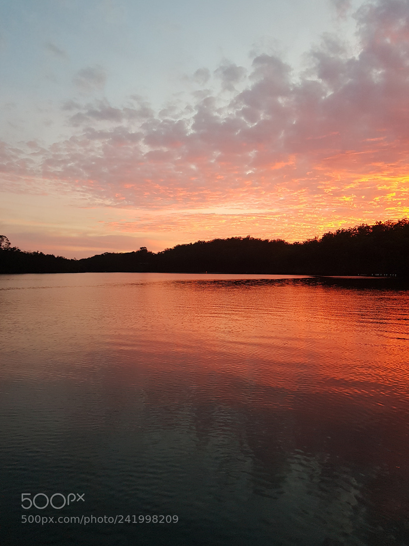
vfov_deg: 67.3
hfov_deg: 53.1
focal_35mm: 26
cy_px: 273
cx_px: 204
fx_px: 410
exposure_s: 1/50
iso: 200
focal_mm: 4.2
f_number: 1.7
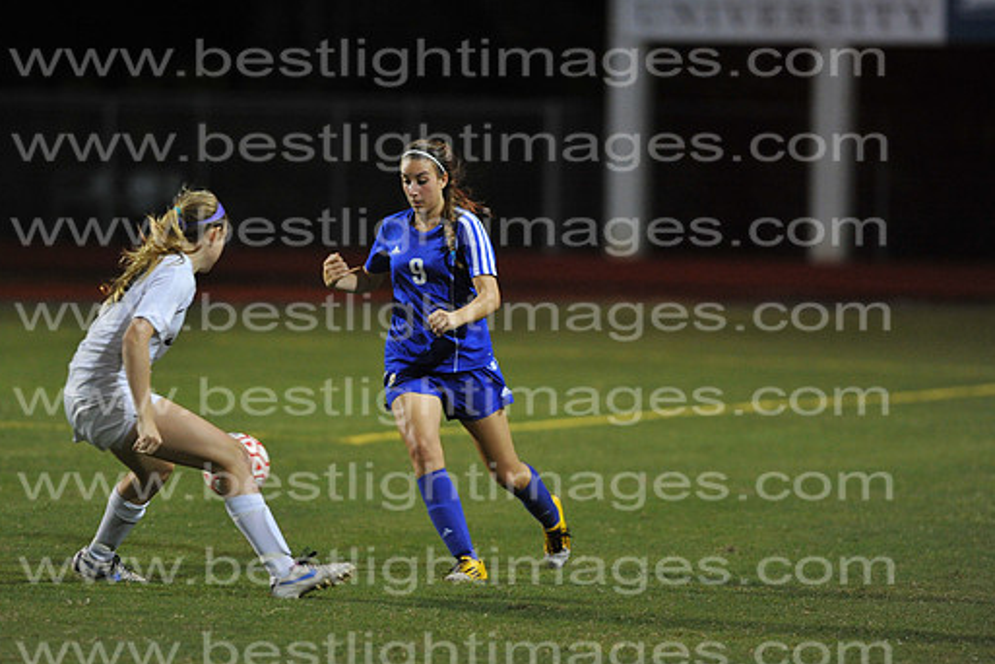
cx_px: 456
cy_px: 359
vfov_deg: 4.1
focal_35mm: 339
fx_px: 9369
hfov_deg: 6.1
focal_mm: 300
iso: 5000
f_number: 3.2
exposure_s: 1/400
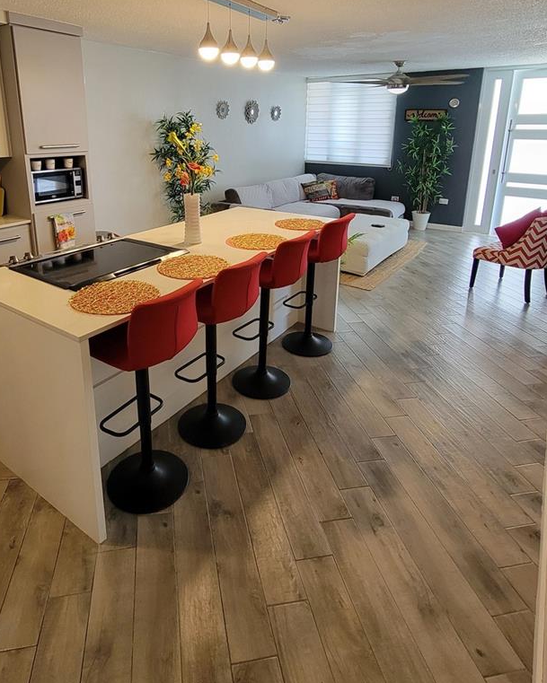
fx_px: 405
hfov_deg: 67.5
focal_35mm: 20
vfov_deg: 78.1
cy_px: 234
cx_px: 219
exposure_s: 1/60
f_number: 2.2
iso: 200
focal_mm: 2.2
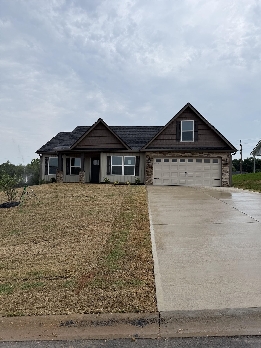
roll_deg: -1.3
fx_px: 241
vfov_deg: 71.6
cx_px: 130
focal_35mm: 24
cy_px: 174
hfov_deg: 56.8
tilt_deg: +2.2
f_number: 1.78
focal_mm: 6.76
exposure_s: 1/4167
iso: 80
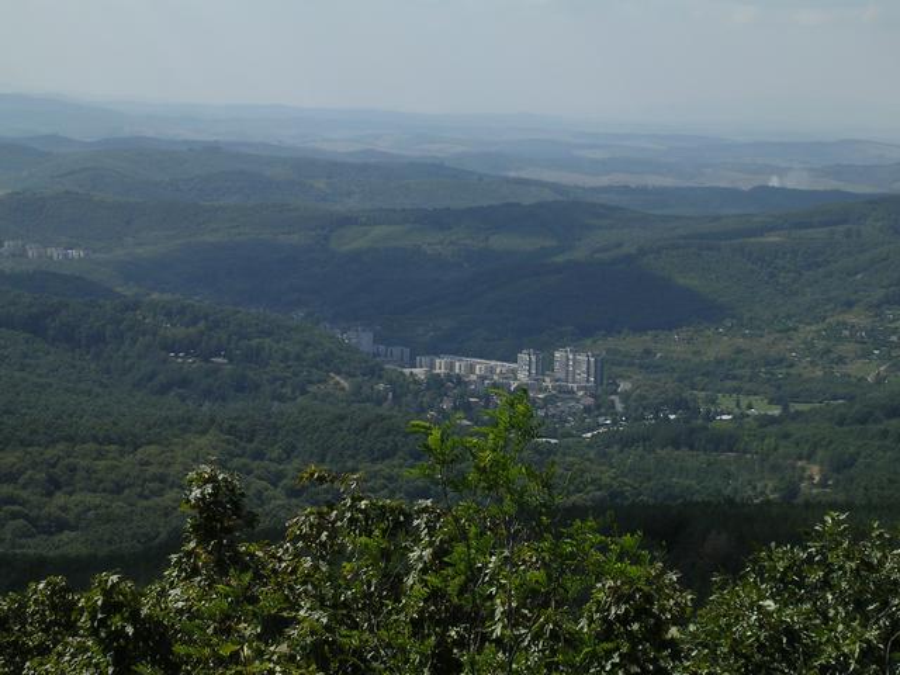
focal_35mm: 115
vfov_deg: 12.9
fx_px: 2990
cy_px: 338
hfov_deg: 17.1
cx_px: 450
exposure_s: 1/542
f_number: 4.9
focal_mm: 17.4
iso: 100
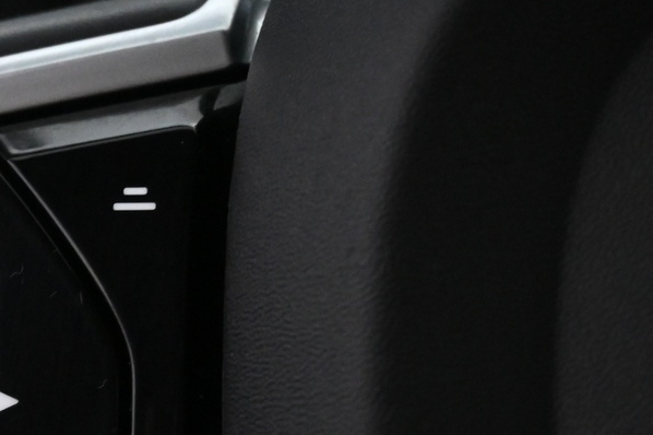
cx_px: -40
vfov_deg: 11.1
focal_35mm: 122
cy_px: 404
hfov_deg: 16.4
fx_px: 2212
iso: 3600
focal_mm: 30
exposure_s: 1/50
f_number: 4.8
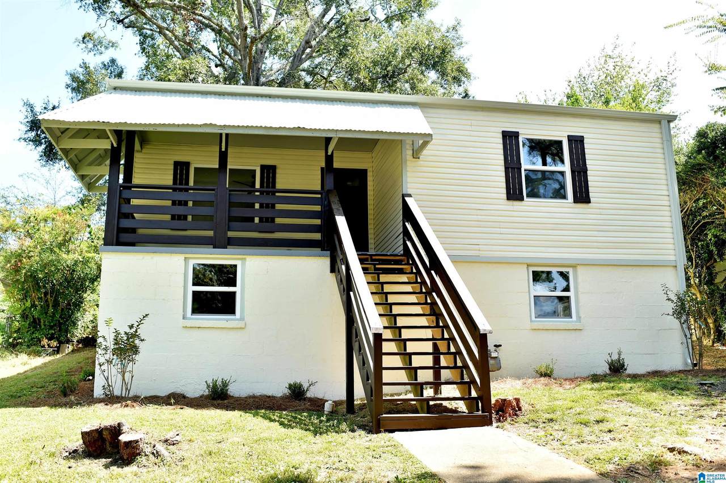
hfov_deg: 54.5
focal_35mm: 35
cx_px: 363
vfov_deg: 37.8
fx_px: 705
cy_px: 242
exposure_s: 1/250
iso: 100
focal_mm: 35
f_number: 4
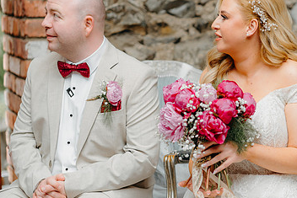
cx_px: 236
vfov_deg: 9.8
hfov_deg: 14.6
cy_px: 84
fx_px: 1155
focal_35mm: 140
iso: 200
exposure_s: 1/400
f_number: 2.2
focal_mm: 85
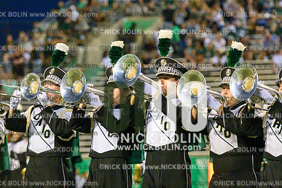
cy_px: 116
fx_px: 2115
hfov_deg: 7.6
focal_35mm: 270
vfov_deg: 5.1
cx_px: 155
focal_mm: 180
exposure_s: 1/1000
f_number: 4
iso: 10000
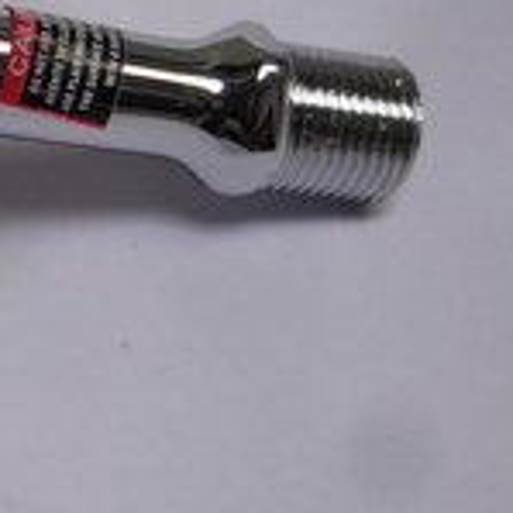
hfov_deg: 14.2
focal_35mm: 113
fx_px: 1895
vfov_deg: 15.4
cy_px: 139
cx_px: -296
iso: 79
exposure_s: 1/124
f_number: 2.9
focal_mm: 6.3
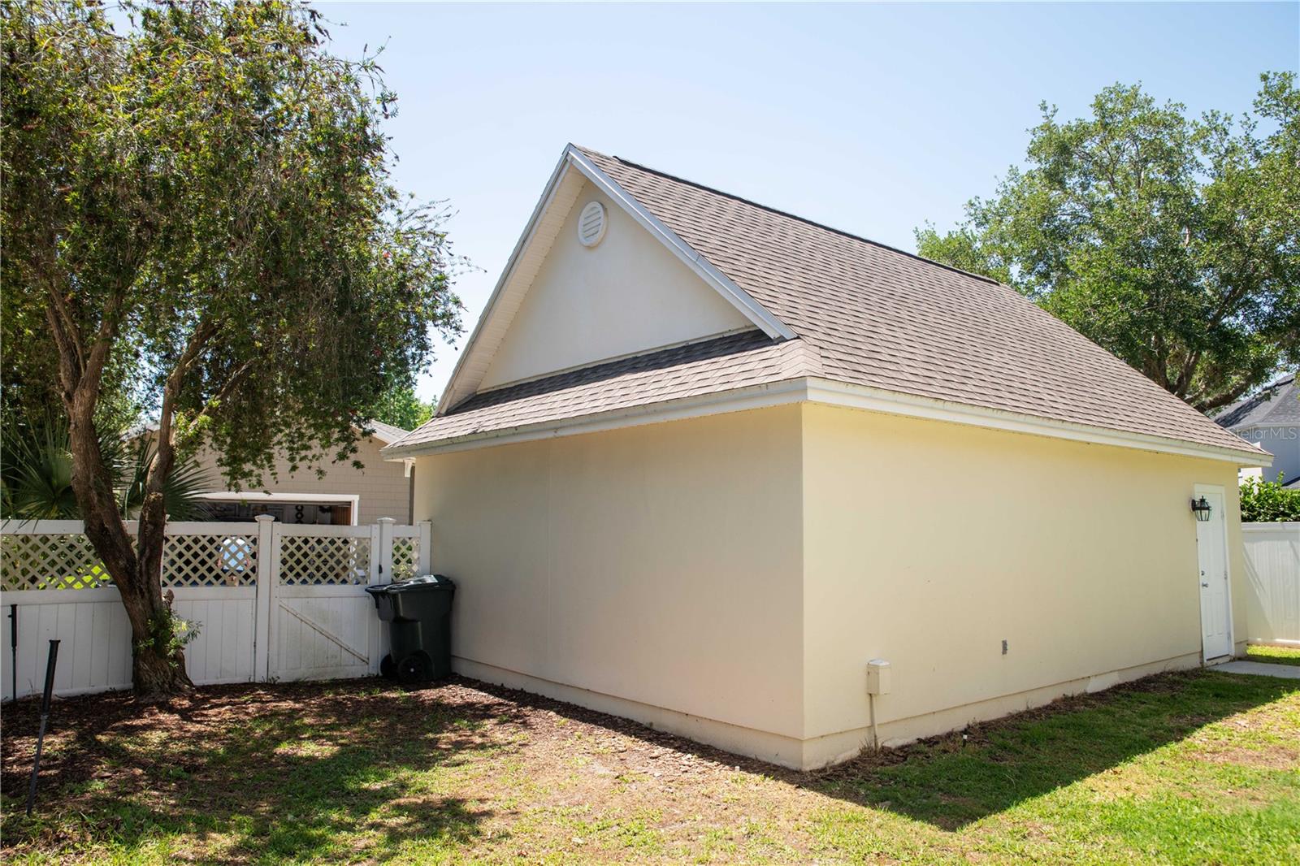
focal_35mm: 24
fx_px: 866
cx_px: 650
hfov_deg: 73.8
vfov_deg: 53.1
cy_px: 433
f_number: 6.3
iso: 200
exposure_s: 1/500
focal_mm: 24
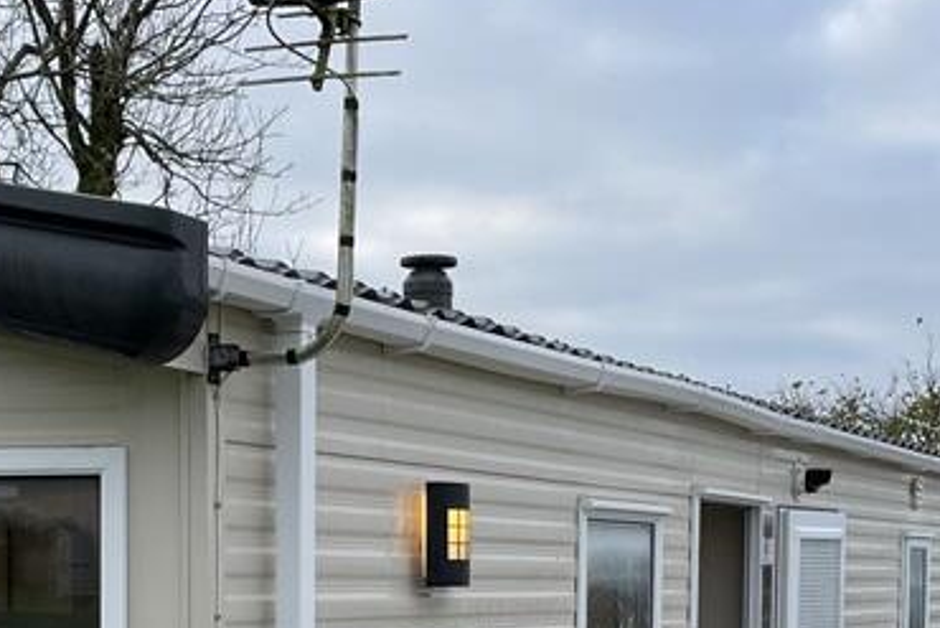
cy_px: 676
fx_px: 1907
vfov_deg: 18.1
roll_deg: -0.2
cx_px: 302
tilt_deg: -3.1
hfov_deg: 27.5
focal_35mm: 73
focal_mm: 4.2
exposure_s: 1/861
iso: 32
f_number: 1.6
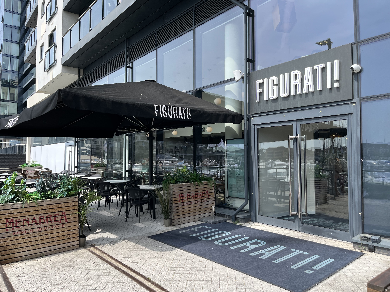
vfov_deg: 53.1
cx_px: 195
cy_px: 146
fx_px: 293
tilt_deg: +4.3
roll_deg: -0.1
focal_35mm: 26
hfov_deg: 67.3
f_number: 1.6
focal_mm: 5.1
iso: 50
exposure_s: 1/1600
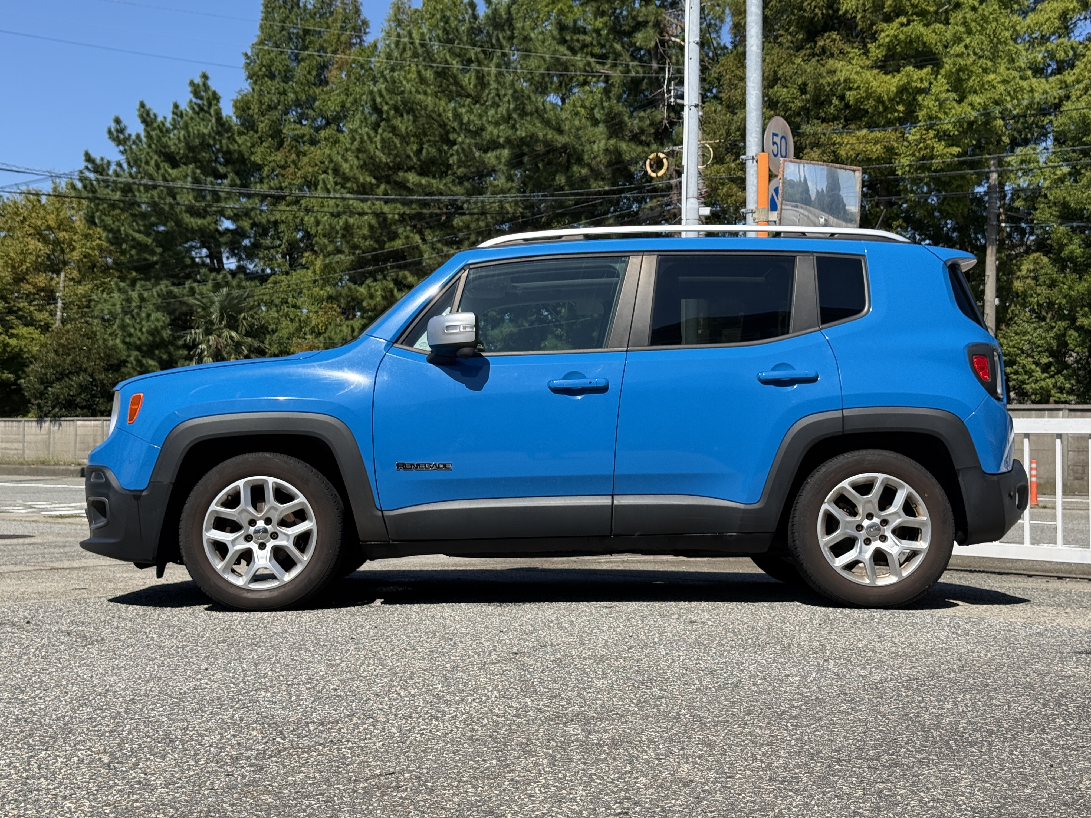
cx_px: 546
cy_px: 409
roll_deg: +0.3
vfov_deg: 30.3
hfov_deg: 39.7
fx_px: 1513
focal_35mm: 48
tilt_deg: +1.3
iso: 100
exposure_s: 1/5587
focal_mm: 6.76
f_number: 1.78
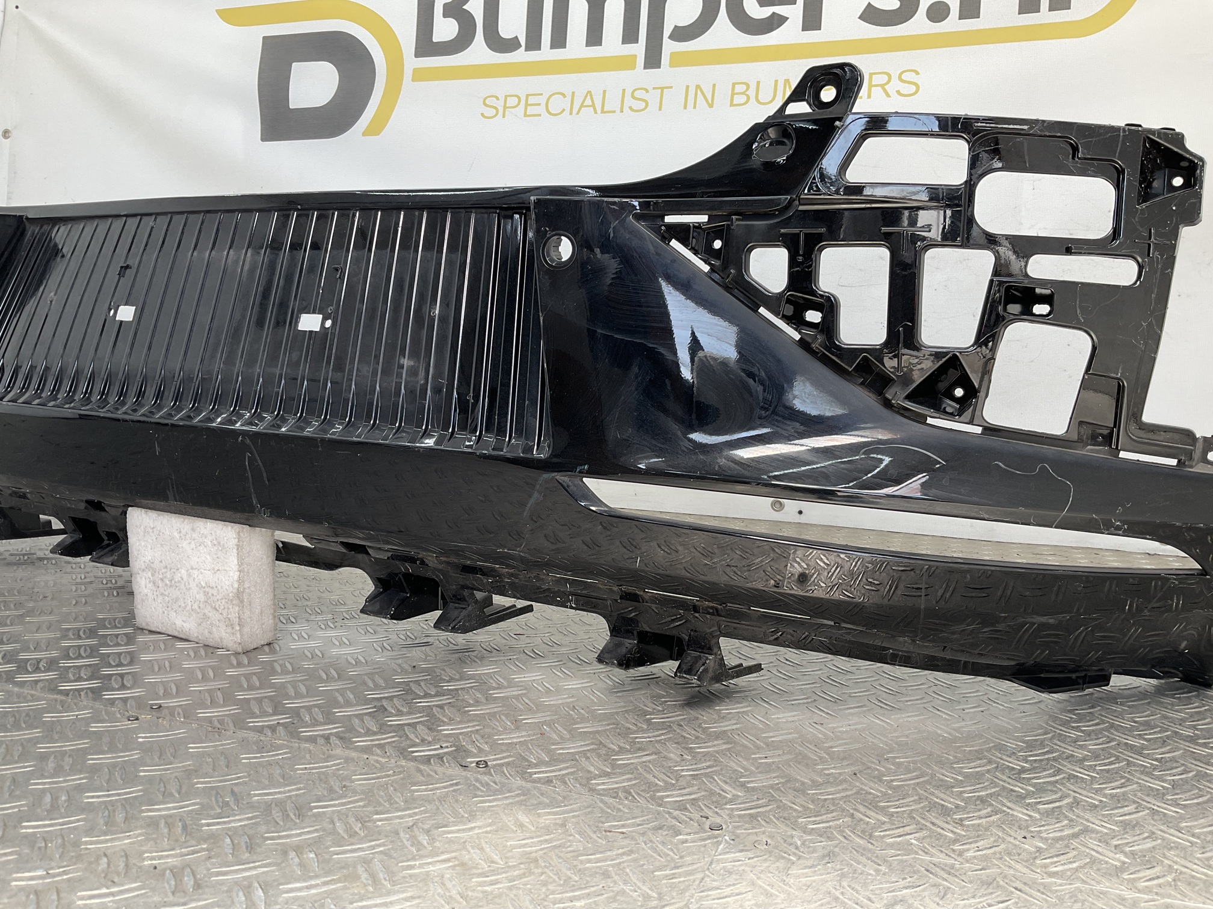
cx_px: 606
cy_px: 454
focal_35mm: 29
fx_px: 1016
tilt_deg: -5.3
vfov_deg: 48.2
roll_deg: -3.9
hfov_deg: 61.7
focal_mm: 3
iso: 16
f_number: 1.8
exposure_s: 1/115
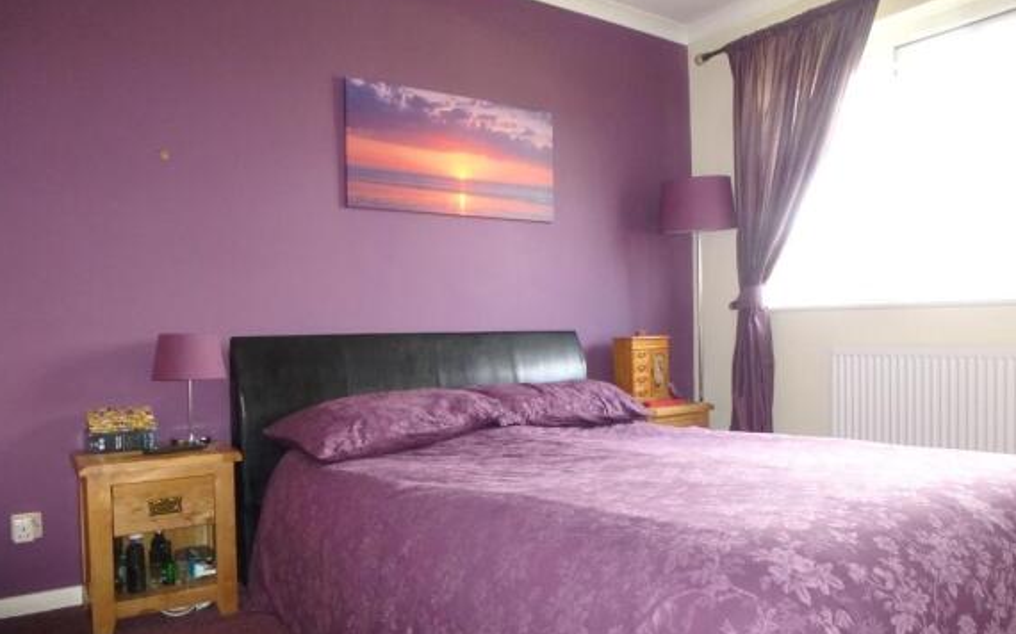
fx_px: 720
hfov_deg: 70.4
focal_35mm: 26
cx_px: 509
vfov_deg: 47.5
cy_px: 345
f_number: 3.3
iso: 500
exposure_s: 1/60
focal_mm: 4.3
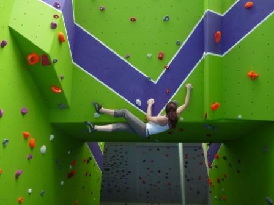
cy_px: 102
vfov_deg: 51.4
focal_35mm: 27
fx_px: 214
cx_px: 137
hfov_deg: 65.3
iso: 400
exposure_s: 1/160
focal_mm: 4.8
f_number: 2.8
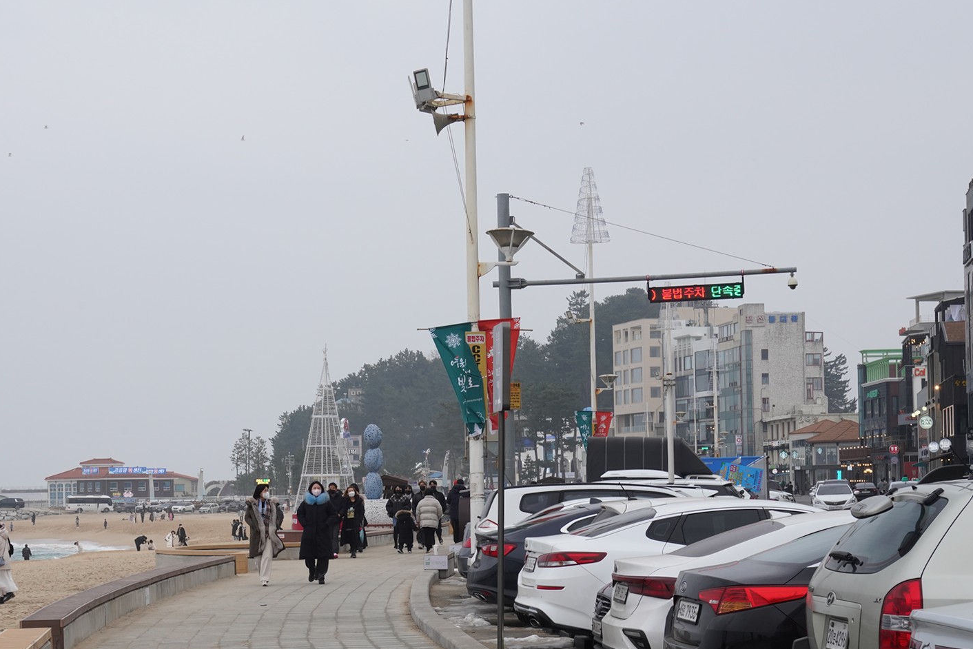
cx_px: 329
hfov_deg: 23.8
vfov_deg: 16.0
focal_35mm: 85
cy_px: 446
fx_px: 2298
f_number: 14
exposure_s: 1/100
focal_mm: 60
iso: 800
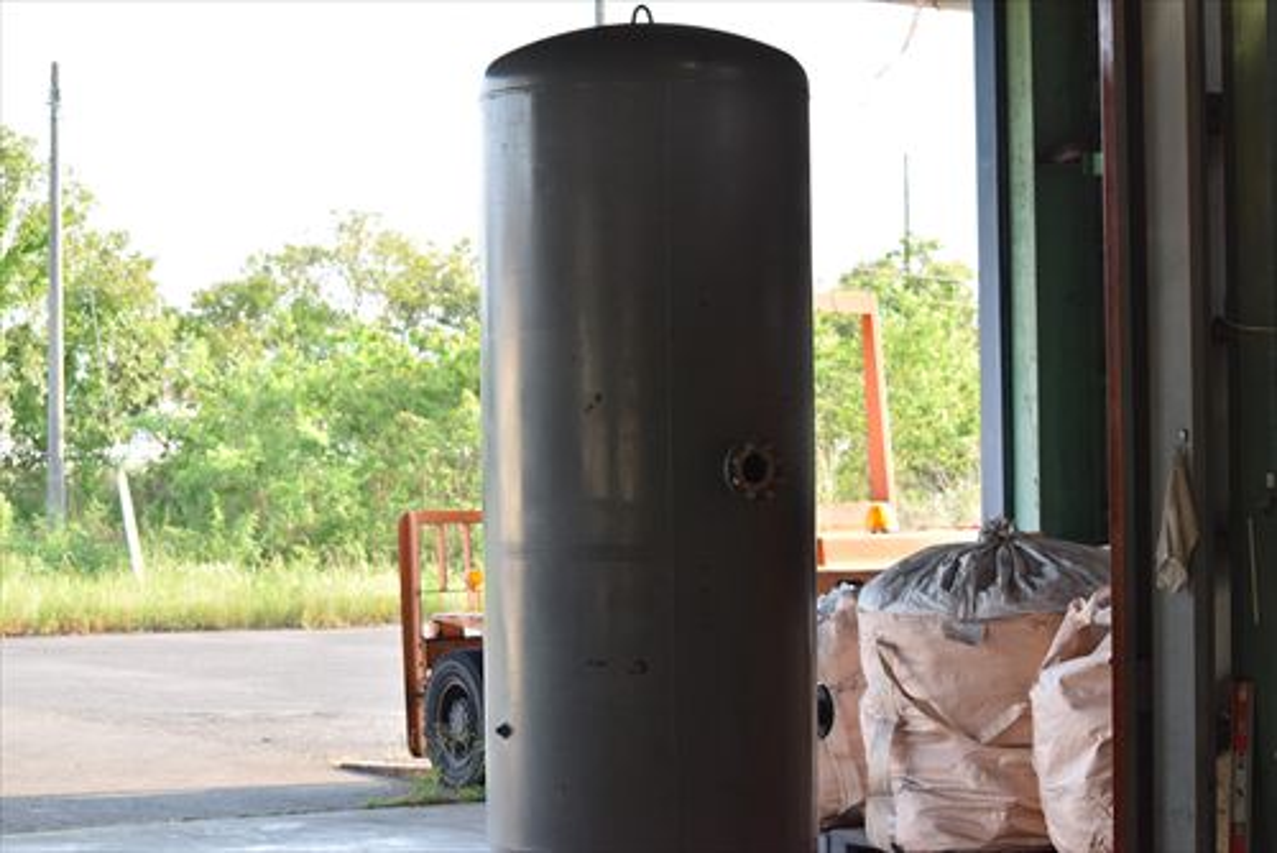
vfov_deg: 16.6
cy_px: 426
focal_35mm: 82
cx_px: 638
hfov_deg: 24.6
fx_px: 2928
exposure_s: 1/640
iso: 1250
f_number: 6.3
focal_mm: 55
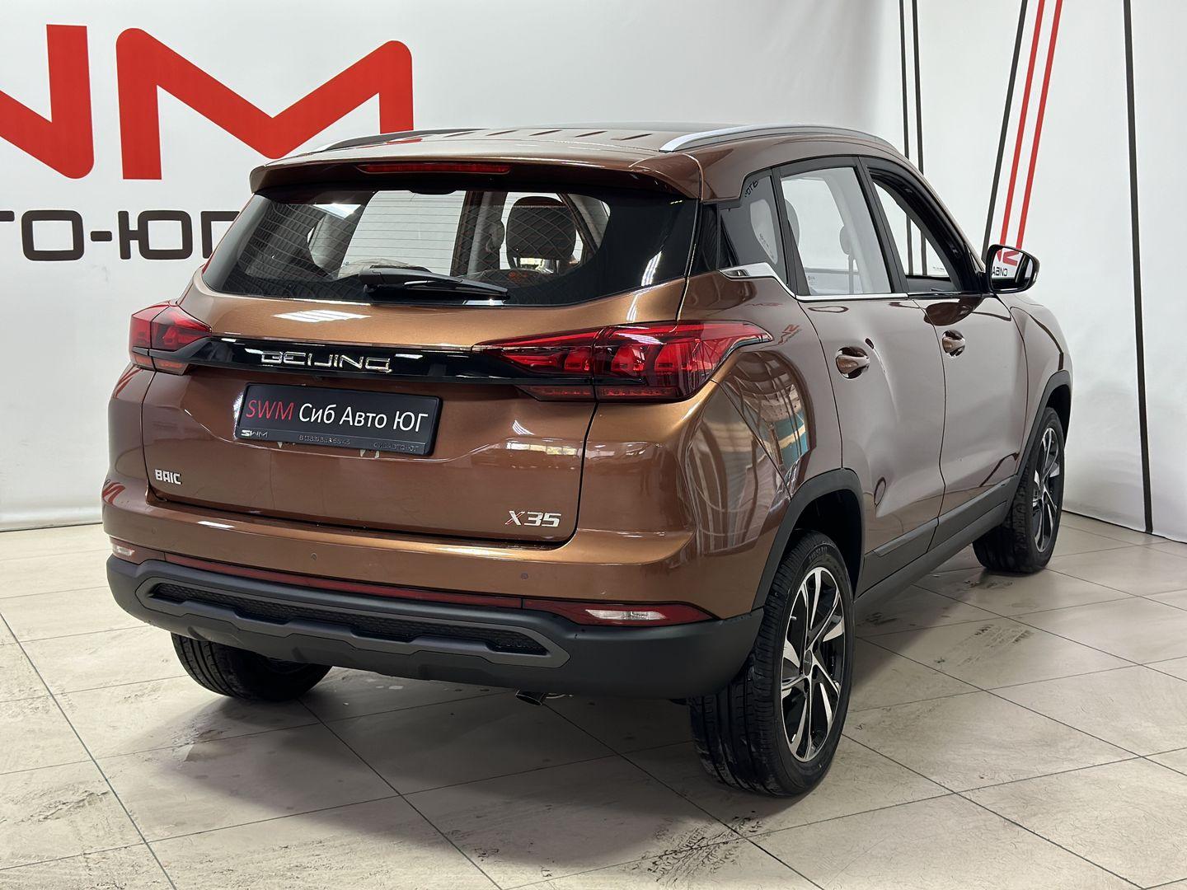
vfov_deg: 30.3
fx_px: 1646
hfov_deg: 39.7
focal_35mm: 48
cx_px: 594
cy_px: 445
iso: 160
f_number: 1.78
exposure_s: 1/100
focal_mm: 6.86
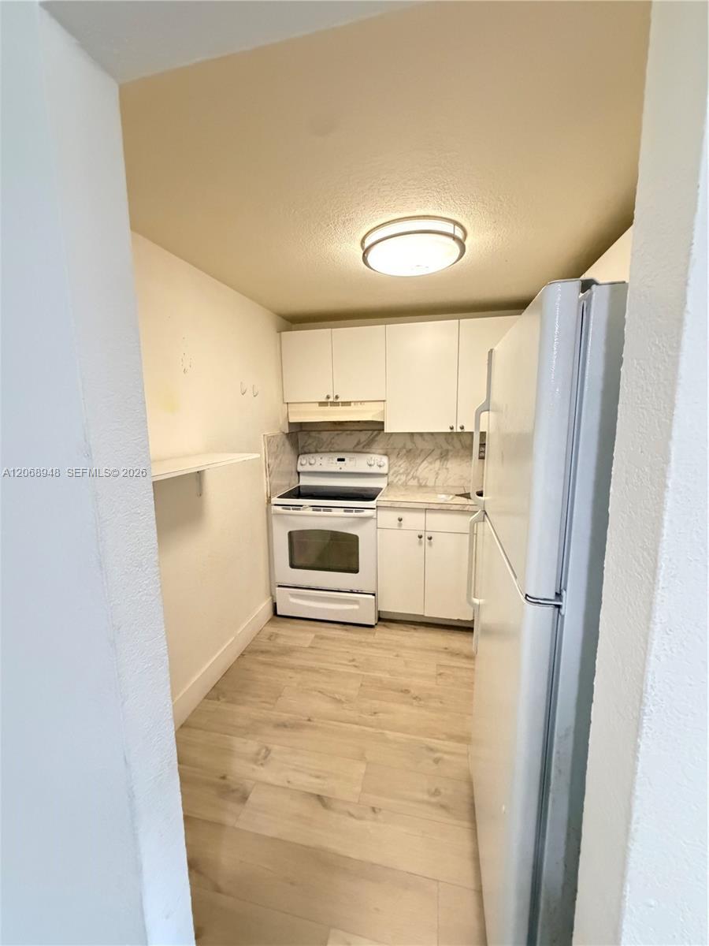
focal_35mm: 14
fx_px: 382
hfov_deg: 85.7
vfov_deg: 102.1
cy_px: 473
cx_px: 354
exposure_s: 1/40
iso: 1250
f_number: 2.2
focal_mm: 2.22
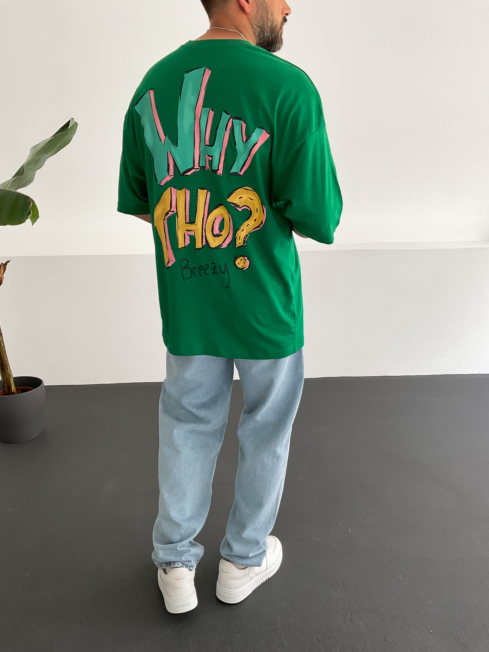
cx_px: 244
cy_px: 326
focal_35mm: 29
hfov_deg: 48.2
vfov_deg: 61.7
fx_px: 546
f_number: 1.8
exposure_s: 1/120
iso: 40
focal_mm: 3
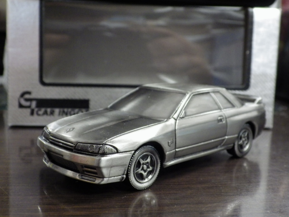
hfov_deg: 38.2
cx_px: 144
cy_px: 108
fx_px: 417
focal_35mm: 50
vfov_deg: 29.1
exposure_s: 1/25
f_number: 3.8
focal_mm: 9
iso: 800
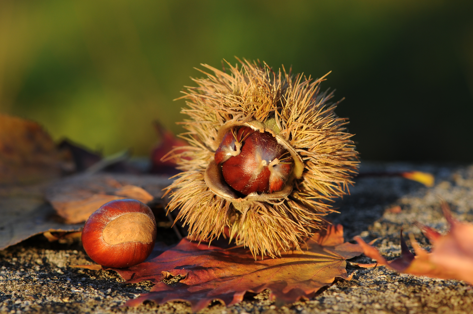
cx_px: 236
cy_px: 157
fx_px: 2067
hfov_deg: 13.1
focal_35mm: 158
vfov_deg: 8.7
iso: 200
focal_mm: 105
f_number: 6.3
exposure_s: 1/160
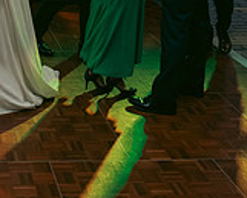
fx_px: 592
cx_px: -37
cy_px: -42
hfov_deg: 22.0
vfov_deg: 18.0
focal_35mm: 81
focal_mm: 24
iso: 1000
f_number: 3.5
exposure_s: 1/160
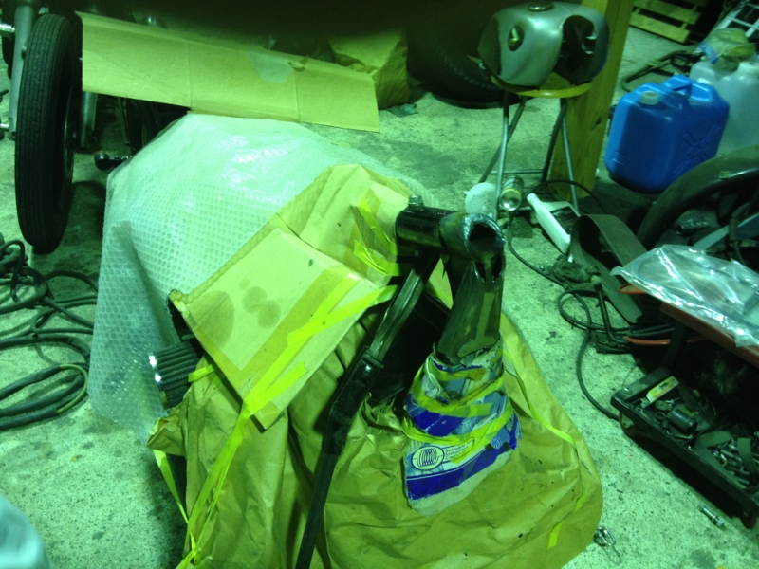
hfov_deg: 52.6
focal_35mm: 35
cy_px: 284
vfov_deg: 40.7
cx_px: 380
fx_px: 767
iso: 125
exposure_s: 1/20
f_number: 2.4
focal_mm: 4.28
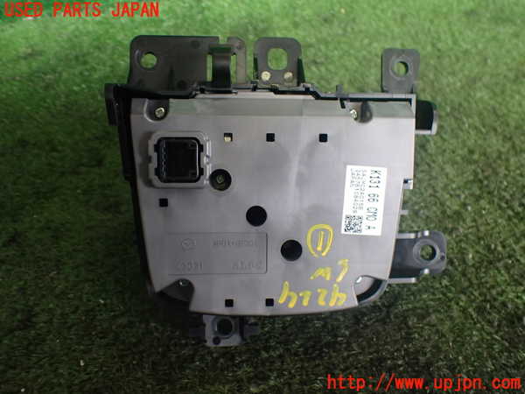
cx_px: 262
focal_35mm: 30
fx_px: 455
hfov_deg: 60.0
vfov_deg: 46.8
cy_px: 197
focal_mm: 5.4
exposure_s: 1/125
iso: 320
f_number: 2.3
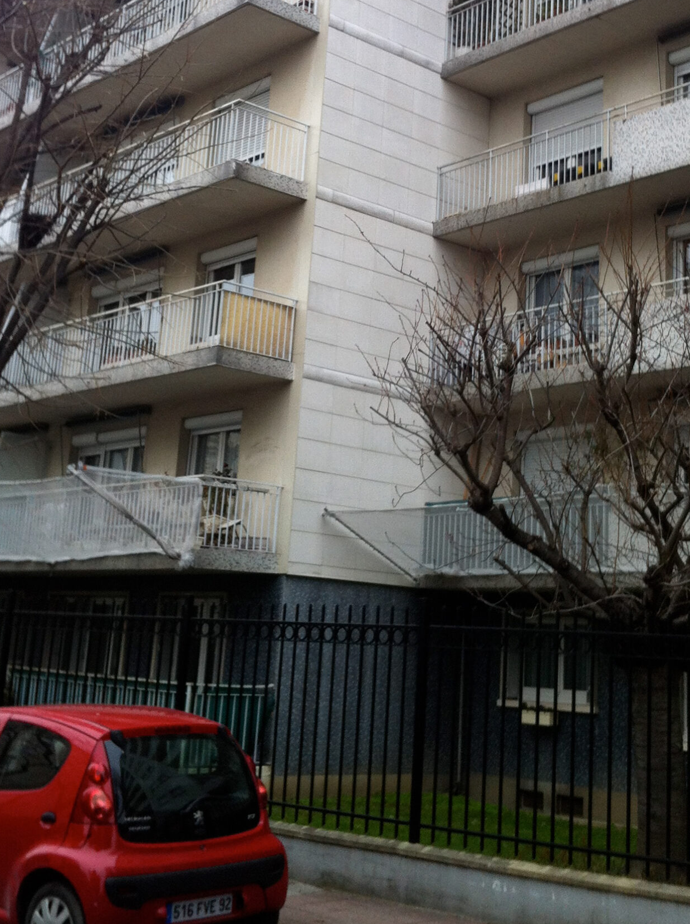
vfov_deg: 35.1
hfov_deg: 26.9
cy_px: 277
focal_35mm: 54
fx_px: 1439
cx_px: 395
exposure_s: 1/60
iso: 80
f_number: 2.8
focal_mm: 3.85
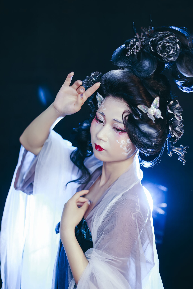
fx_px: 394
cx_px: 96
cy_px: 144
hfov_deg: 27.5
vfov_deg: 40.3
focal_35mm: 49
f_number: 2
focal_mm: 50
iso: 320
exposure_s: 1/100
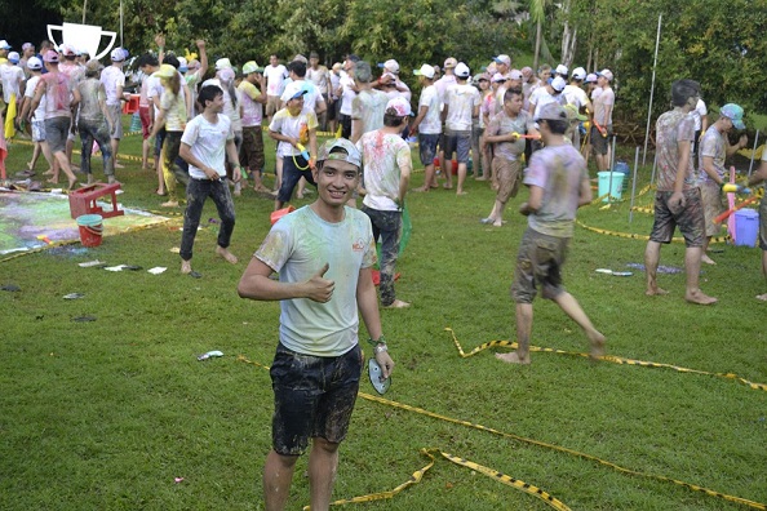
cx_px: 384
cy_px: 256
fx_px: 1023
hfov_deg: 41.1
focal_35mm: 48
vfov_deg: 28.1
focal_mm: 32
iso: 400
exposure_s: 1/40
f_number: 4.8
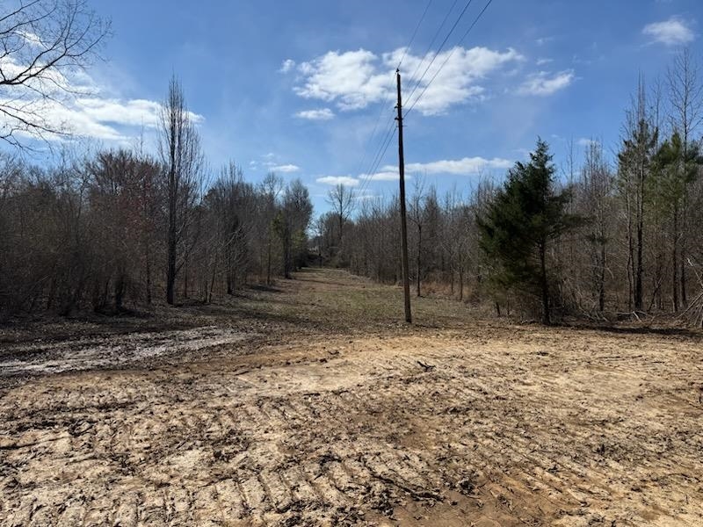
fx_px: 487
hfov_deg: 71.6
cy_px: 264
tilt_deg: -1.4
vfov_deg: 56.8
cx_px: 352
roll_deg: +0.2
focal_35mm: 24
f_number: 1.78
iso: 80
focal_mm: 6.76
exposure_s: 1/7353
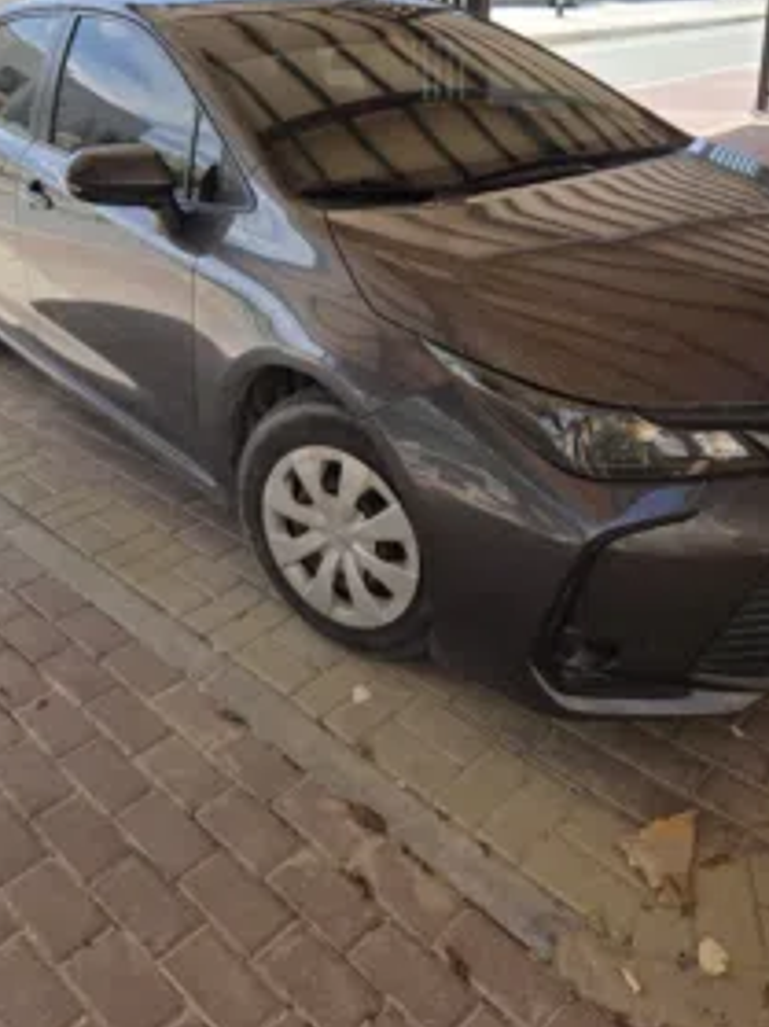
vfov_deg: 53.8
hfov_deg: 42.9
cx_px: 412
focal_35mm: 33
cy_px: 313
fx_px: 978
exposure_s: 1/2921
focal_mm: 5.4
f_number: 1.8
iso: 64
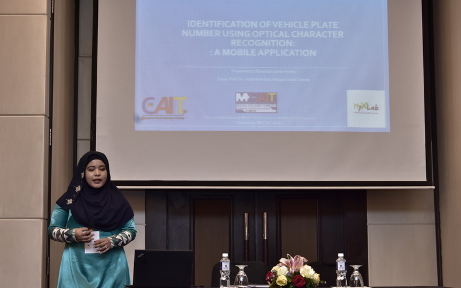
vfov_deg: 20.0
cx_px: 229
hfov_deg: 31.5
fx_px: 816
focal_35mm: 65
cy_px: 145
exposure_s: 1/50
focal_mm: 42
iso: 1000
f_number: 6.3
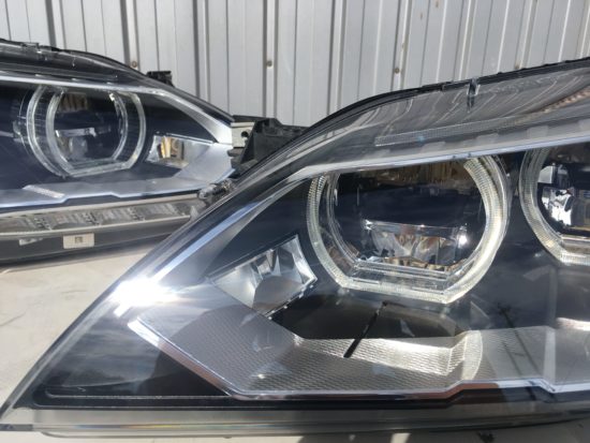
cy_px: 222
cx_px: 295
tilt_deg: -18.7
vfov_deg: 48.3
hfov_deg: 61.6
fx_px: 494
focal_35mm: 29
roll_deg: -1.5
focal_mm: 4.15
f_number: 2.2
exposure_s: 1/2481
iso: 25
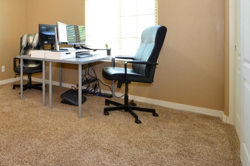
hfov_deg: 62.2
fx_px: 180
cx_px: 42
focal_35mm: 26
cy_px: 36
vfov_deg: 47.0
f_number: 4
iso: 720
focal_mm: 10
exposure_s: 1/60
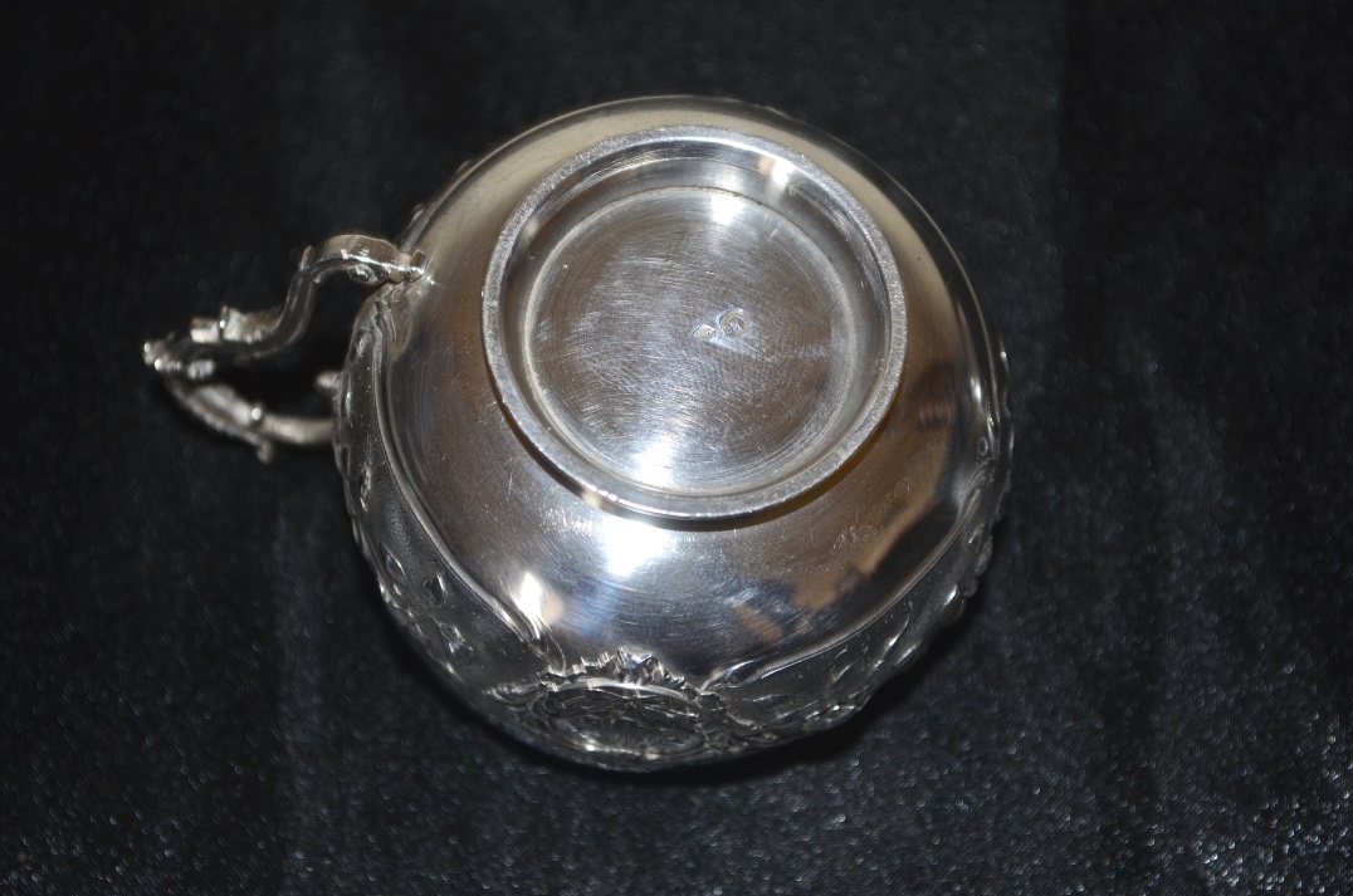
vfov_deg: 15.6
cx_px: 673
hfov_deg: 23.4
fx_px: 3263
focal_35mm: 87
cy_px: 409
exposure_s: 1/30
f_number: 5.6
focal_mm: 52
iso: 200
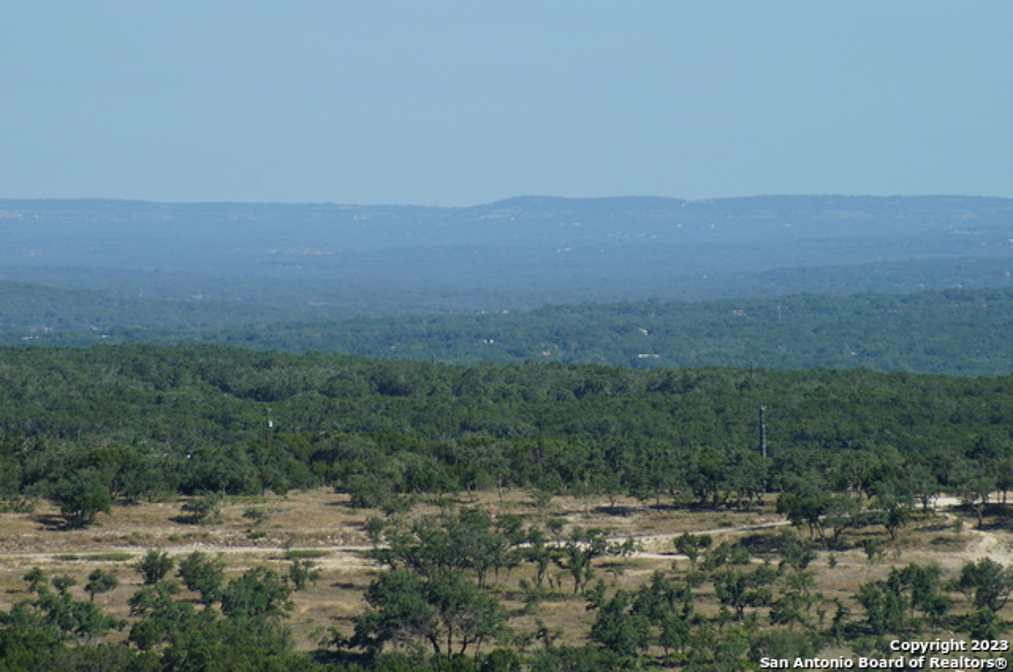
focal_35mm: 300
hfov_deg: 6.9
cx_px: 506
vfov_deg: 4.6
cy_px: 336
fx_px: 8431
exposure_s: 1/320
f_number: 7.1
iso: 100
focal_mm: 200
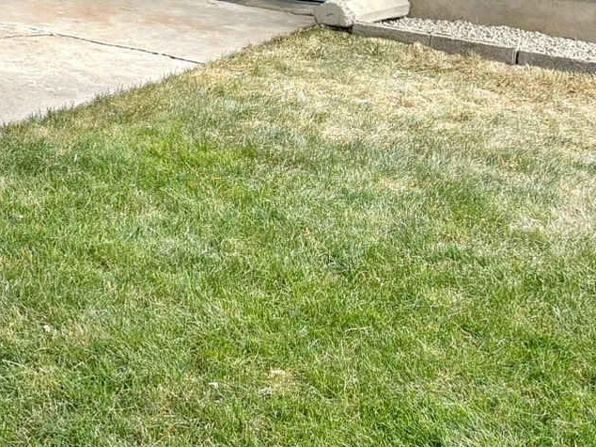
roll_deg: -1.3
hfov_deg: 21.3
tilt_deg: -3.0
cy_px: -181
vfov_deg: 16.3
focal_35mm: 84
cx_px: -156
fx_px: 1446
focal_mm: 5.96
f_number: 1.6
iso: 64
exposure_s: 1/731
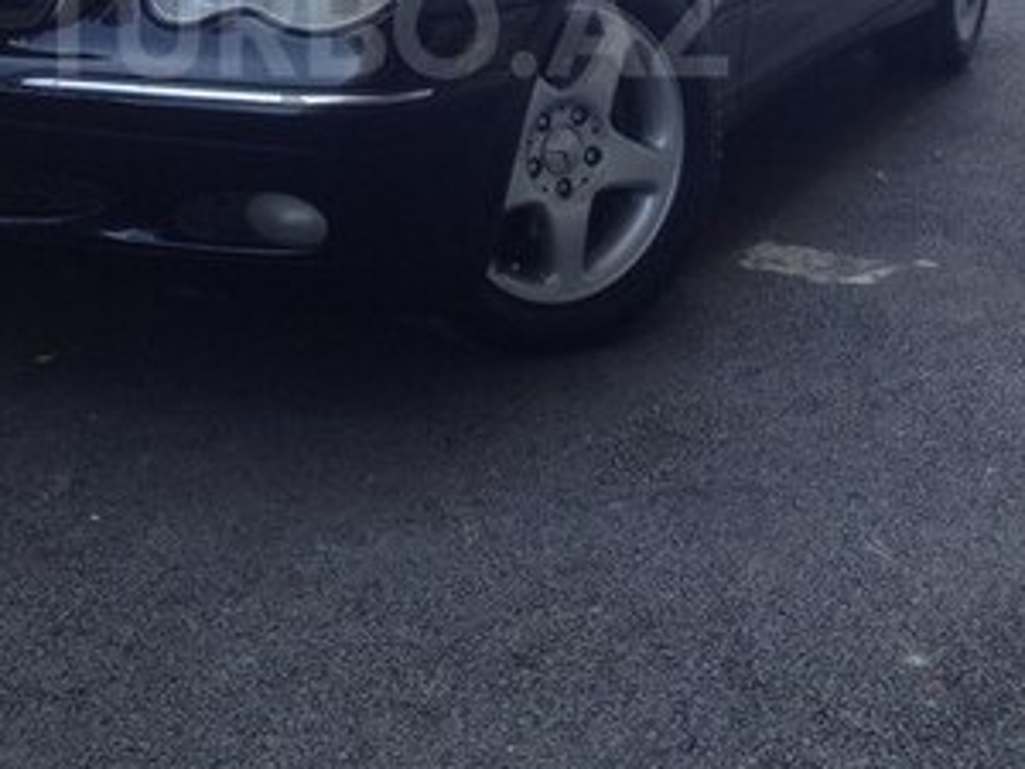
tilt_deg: -12.7
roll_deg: -2.7
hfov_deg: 25.3
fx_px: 2280
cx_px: 379
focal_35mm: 77
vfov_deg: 18.7
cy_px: 26
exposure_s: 1/164
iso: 50
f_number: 2.4
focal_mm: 4.28
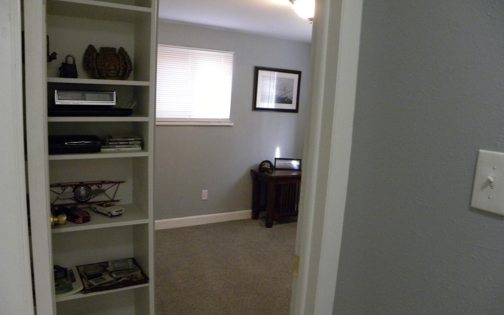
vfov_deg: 44.5
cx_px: 254
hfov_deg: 66.5
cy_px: 160
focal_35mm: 28
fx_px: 385
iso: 400
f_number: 2.8
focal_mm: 4.6
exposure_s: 1/42.4
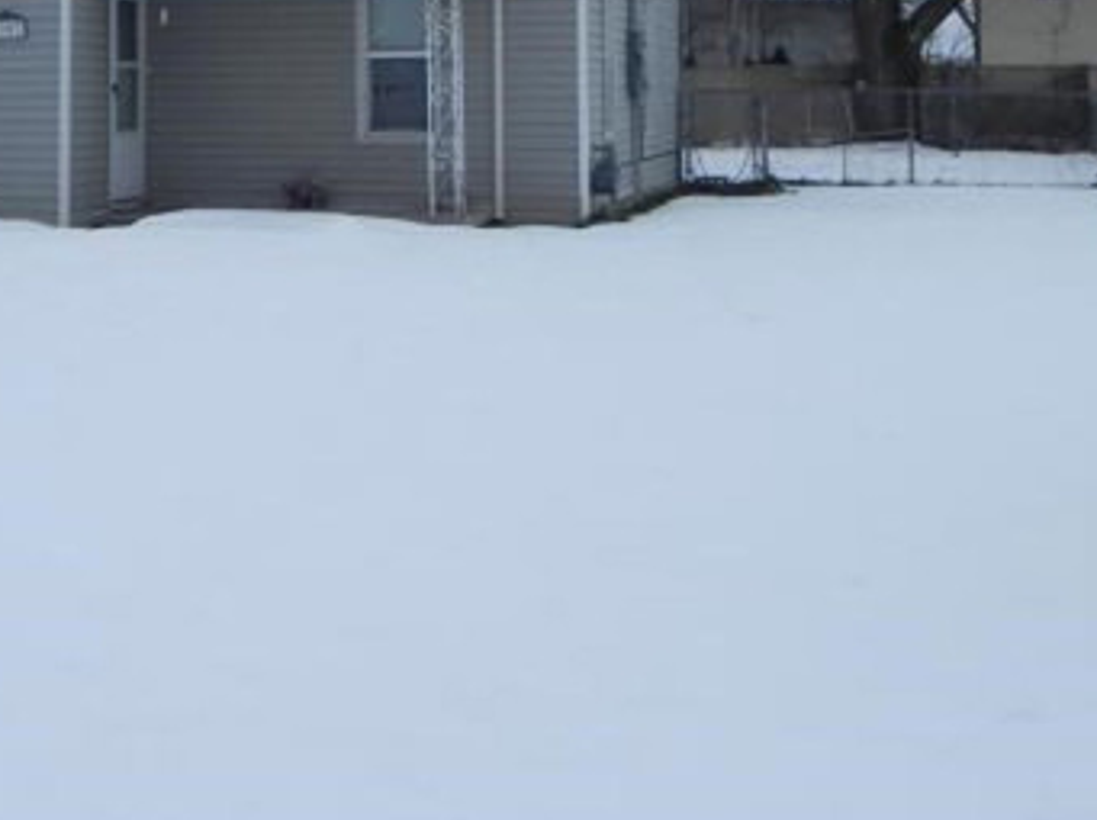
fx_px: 1963
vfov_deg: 22.9
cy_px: 55
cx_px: 261
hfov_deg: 30.6
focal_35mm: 62
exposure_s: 1/351
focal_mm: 5.9
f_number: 7.1
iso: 160
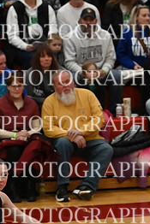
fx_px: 2690
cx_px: -6
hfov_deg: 3.2
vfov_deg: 4.8
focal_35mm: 431
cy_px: 239
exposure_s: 1/400
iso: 5000
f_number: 4
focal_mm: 130
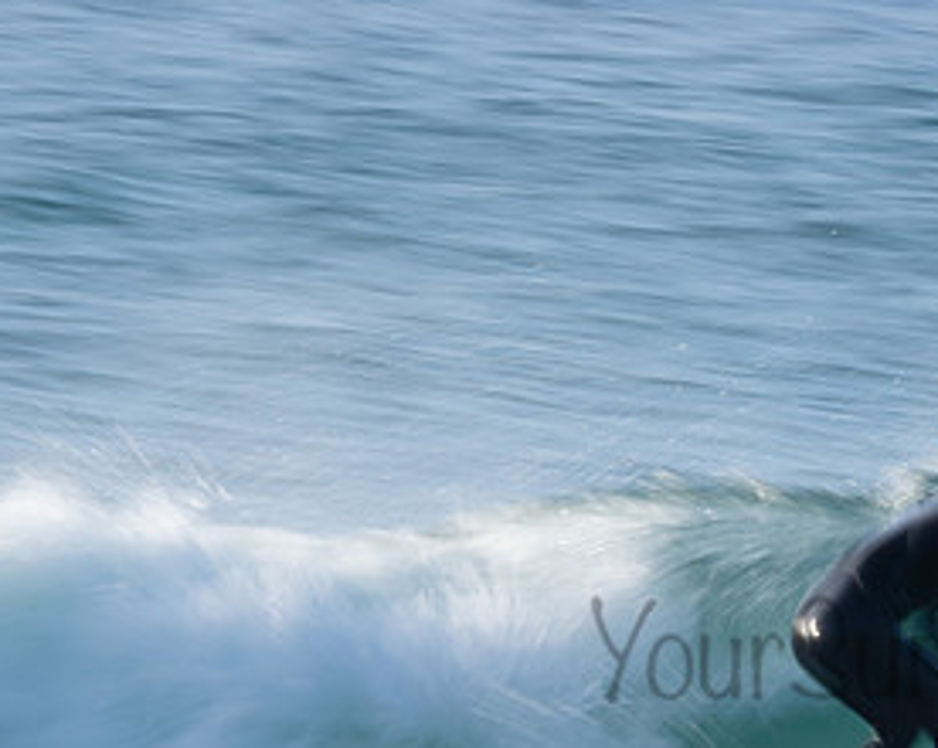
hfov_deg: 1.3
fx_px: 41084
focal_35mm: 1482
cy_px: 620
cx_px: 941
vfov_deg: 1.0
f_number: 25
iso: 125
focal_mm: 500
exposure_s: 1/20
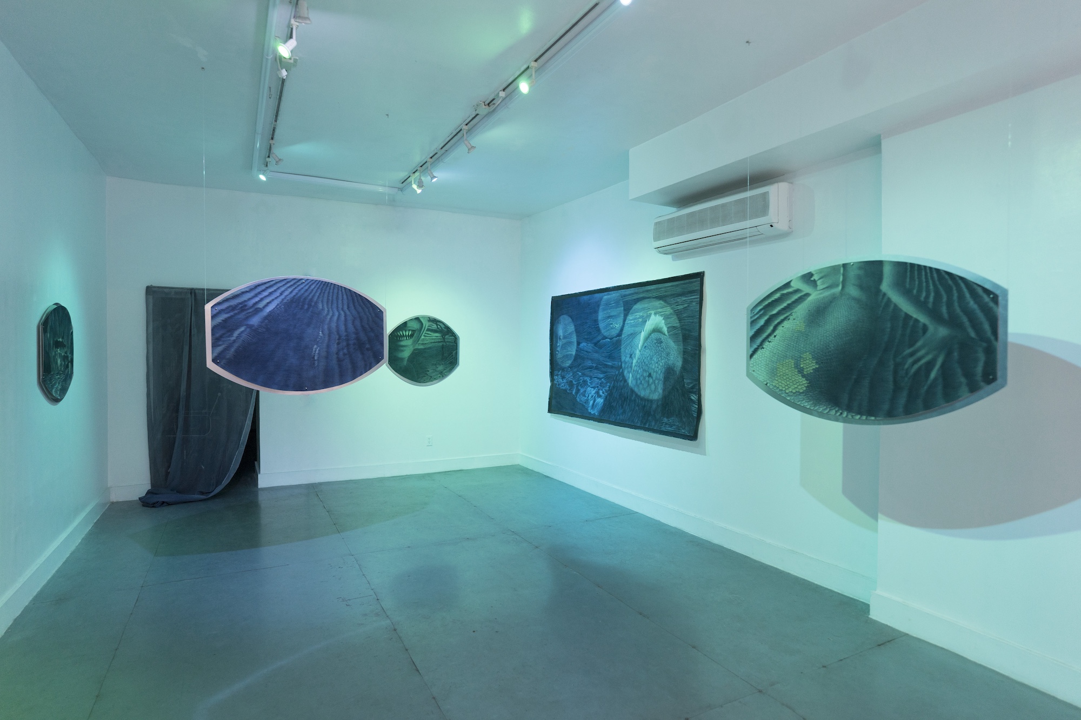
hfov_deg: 84.0
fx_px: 600
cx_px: 540
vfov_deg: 61.9
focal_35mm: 20
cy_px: 360
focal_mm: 20
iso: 1000
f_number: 2.5
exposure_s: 1/40
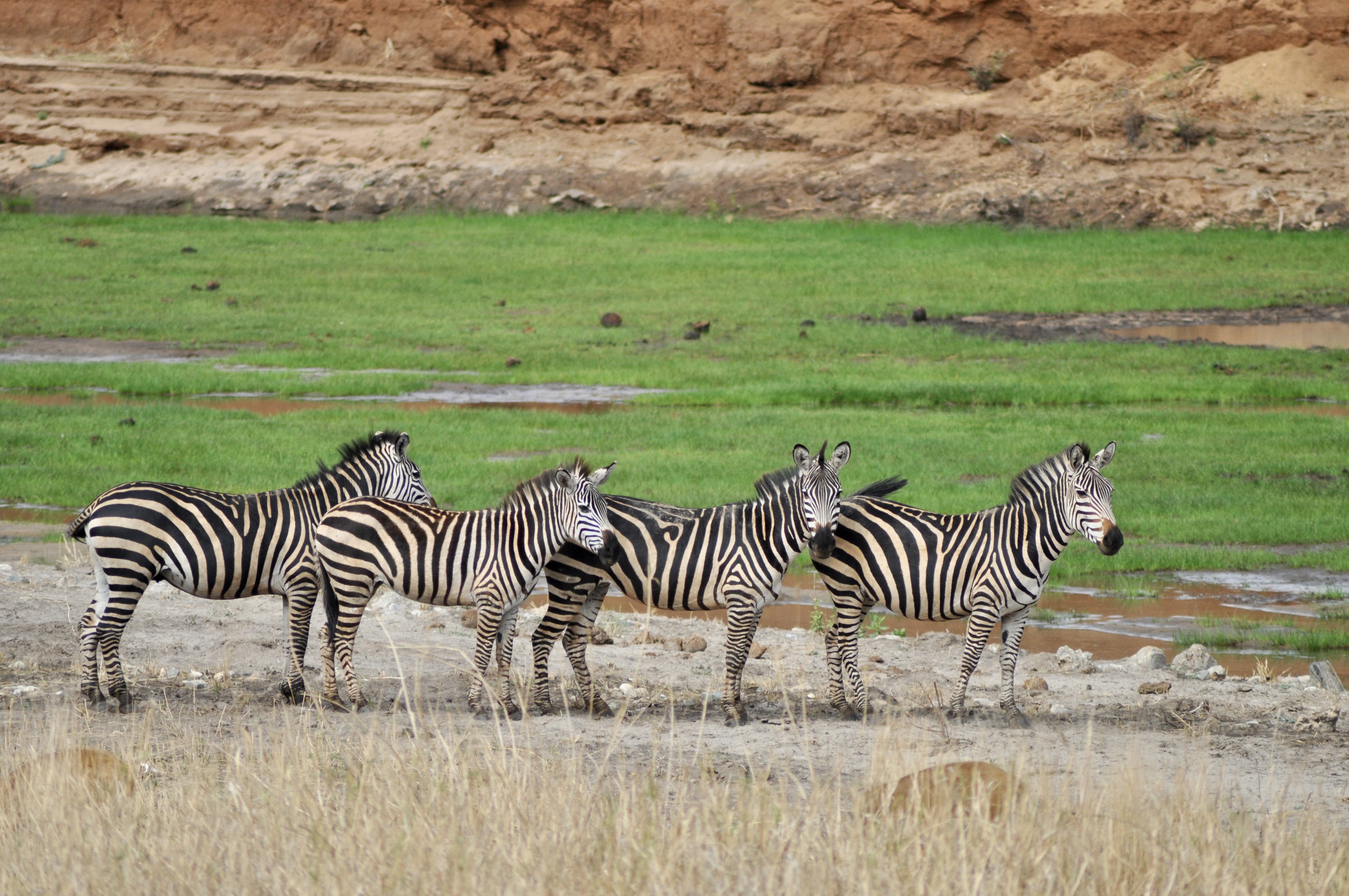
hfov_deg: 4.6
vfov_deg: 3.0
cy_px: 448
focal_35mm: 450
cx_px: 674
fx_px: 16842
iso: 400
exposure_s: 1/1600
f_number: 5.6
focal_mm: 300
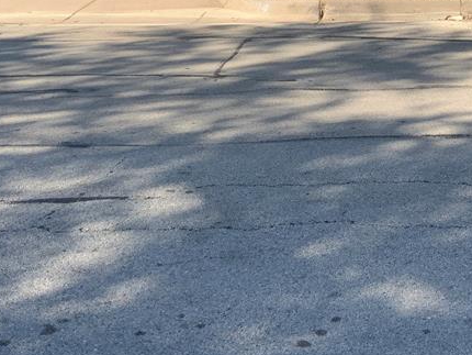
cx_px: 414
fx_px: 941
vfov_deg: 20.4
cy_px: -25
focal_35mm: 69
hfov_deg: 27.3
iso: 16
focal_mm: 3
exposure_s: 1/1221
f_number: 1.8
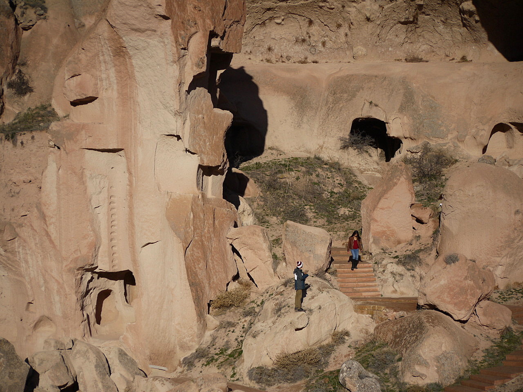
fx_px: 1360
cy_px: 196
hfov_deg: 21.8
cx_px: 262
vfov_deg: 16.4
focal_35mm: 90
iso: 125
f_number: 4
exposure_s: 1/4000
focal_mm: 45
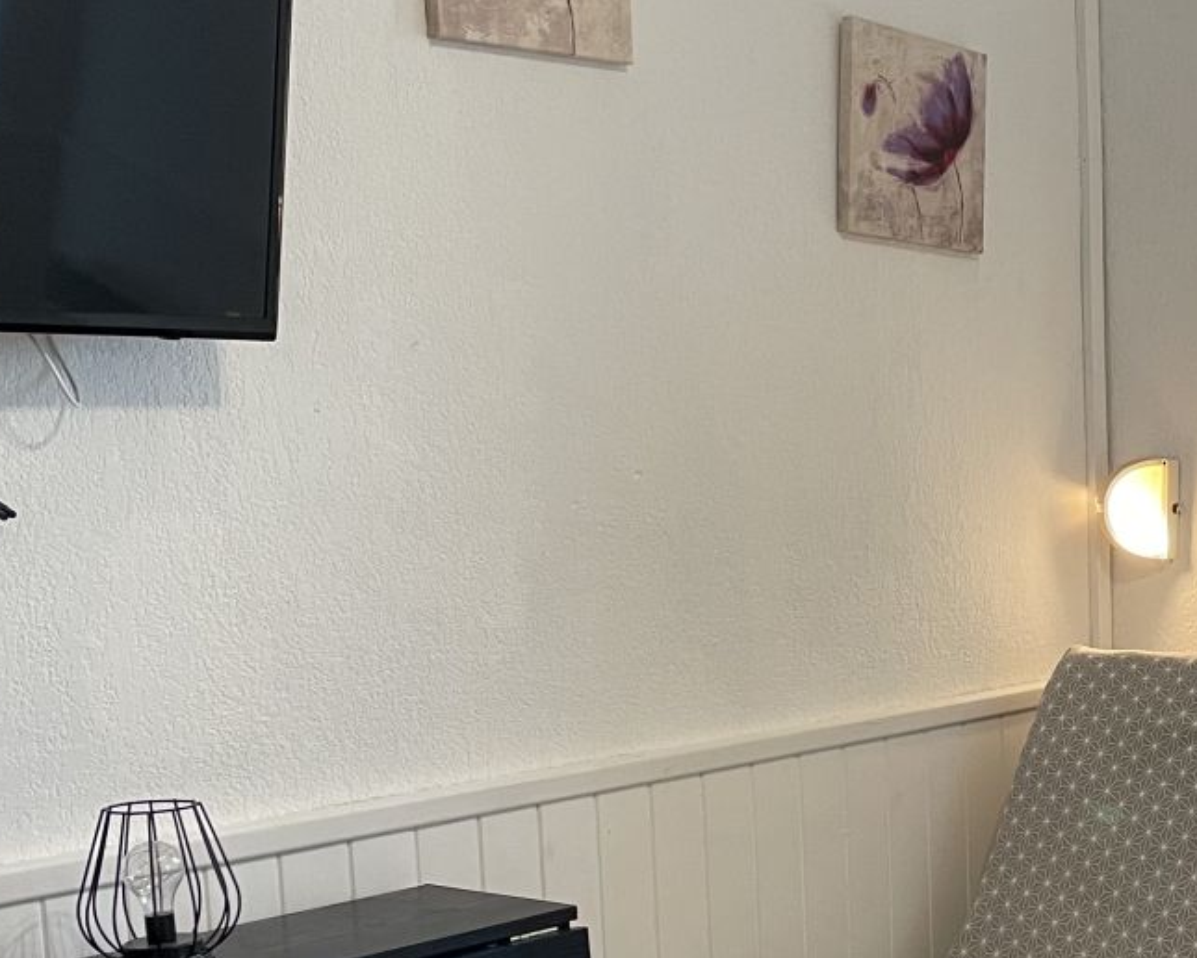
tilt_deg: -5.8
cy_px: 693
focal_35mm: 63
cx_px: 1100
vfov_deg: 24.0
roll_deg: +1.9
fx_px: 2232
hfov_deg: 28.7
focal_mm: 4.2
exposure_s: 1/50
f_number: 1.6
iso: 125
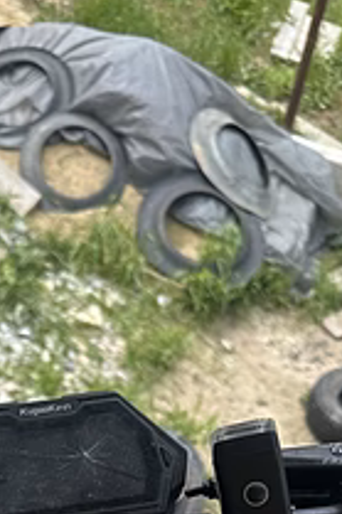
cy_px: 689
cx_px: 15
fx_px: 1056
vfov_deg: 23.7
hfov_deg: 18.0
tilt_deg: -47.4
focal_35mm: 74
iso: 80
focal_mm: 6.86
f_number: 1.78
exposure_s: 1/1562
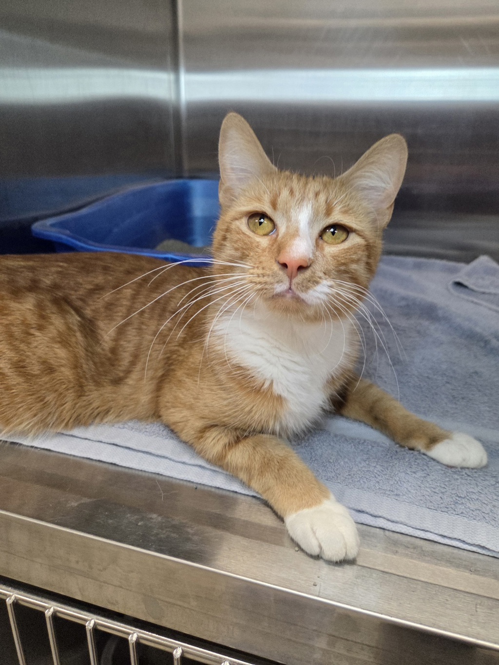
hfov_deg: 58.9
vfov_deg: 73.9
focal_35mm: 23
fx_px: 442
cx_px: 250
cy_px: 332
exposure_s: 1/120
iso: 250
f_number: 1.8
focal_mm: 5.4
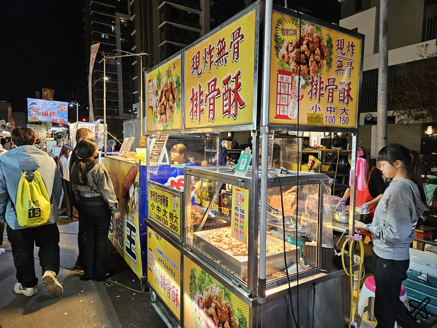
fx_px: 290
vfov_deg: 58.9
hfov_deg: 73.9
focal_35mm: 23
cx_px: 218
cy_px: 164
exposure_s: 1/120
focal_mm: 5.4
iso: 250
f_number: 1.8
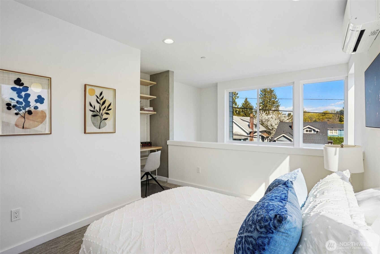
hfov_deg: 93.3
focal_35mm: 17
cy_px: 127
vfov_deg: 70.4
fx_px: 179
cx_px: 190
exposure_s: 1/125
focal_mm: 17
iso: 250
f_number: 8
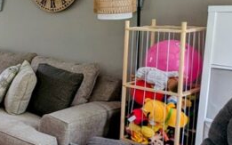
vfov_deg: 24.7
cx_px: -63
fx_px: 329
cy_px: 50
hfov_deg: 31.0
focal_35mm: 52
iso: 48
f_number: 2.2
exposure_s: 1/68.3
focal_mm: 2.35
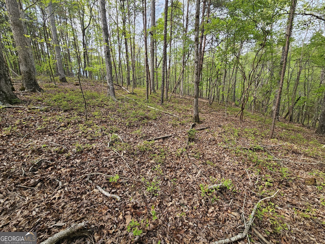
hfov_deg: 106.2
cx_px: 162
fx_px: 122
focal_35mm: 13
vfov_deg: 89.9
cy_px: 122
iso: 50
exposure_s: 1/197
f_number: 2.2
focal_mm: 2.2
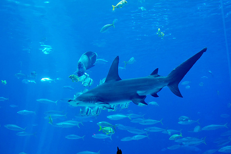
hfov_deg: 39.6
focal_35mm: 50
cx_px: 116
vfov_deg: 27.0
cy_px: 77
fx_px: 321
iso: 2000
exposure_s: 1/160
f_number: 4
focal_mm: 50
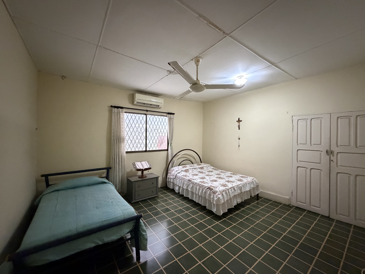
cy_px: 137
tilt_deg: +0.1
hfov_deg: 102.1
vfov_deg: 85.7
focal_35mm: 14
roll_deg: -0.5
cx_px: 182
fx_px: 148
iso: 1250
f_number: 2.2
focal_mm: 2.22
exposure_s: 1/60
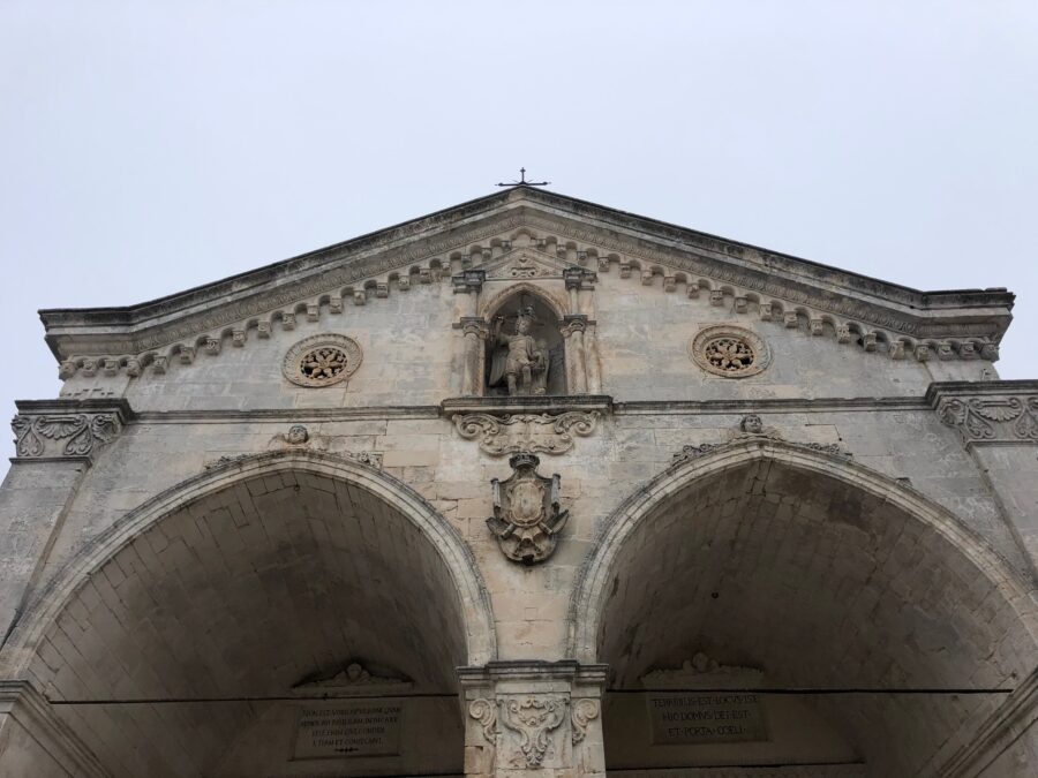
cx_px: 519
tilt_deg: +44.7
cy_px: 389
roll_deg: +1.5
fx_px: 840
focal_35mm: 28
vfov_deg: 49.7
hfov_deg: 63.4
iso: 20
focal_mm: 4
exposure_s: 1/657
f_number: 1.8
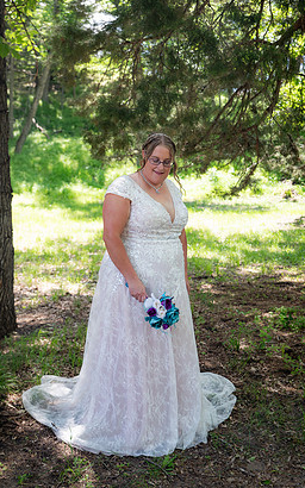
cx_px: 145
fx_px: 626
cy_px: 223
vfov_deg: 42.6
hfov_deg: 27.4
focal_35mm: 47
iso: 200
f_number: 4
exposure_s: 1/160
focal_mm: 42
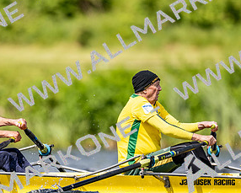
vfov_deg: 1.4
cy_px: 114
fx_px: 8141
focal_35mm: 1141
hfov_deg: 1.7
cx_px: 112
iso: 320
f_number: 4
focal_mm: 600
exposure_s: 1/2500
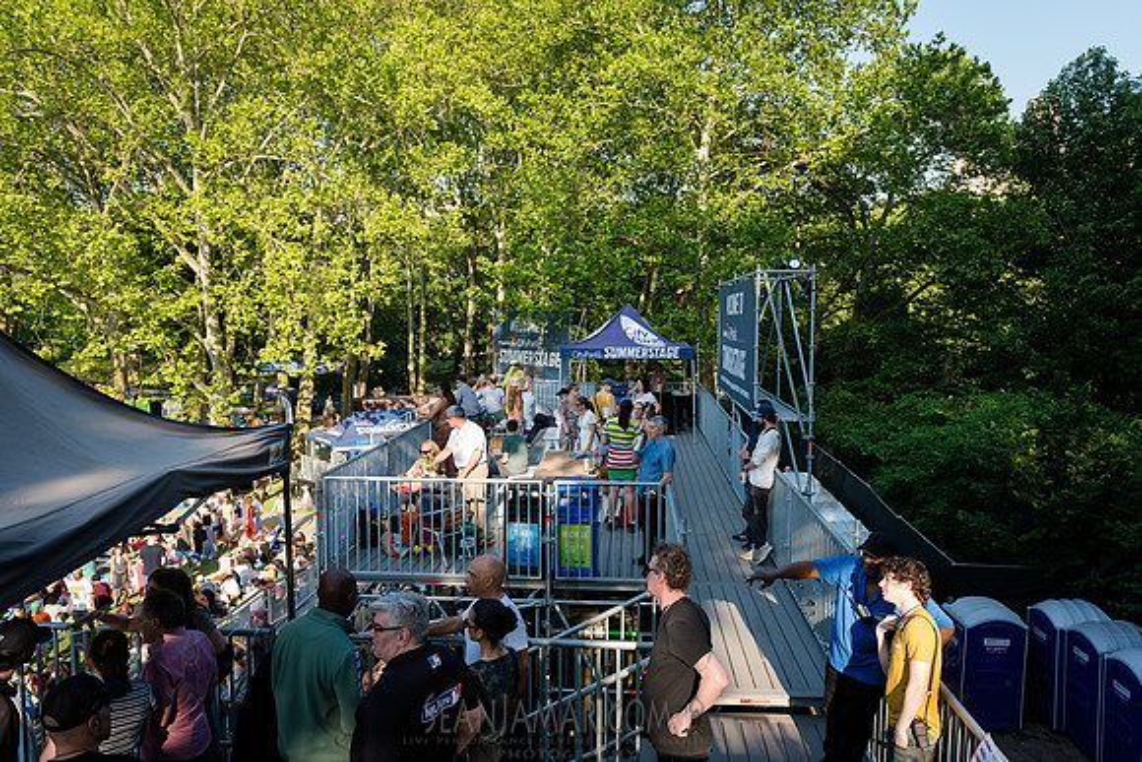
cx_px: 571
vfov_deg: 49.6
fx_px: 825
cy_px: 381
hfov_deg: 69.4
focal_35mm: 26
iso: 400
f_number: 4.5
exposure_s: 1/500
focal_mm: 26
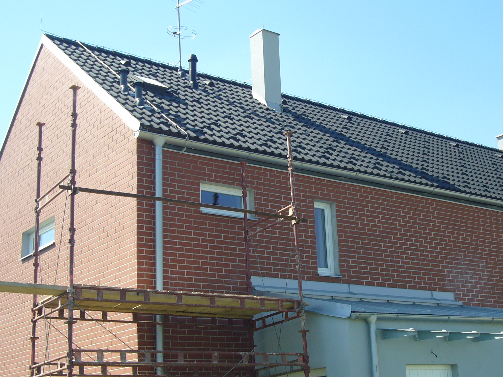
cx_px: 317
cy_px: 209
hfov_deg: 33.1
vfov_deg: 25.2
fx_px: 843
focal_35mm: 58
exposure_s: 1/125
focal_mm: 6.9
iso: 80
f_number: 7.1
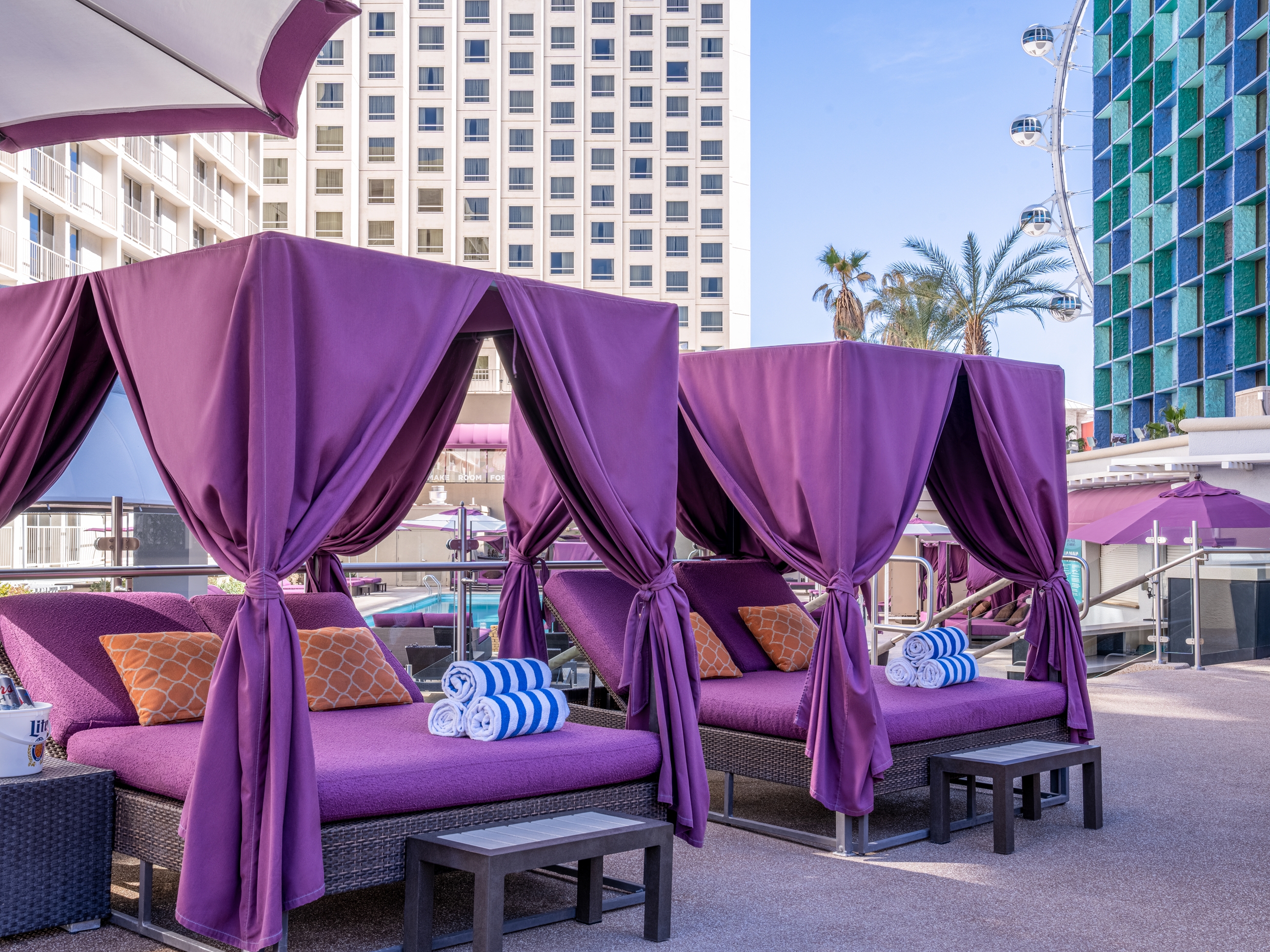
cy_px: 487
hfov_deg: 45.8
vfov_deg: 35.1
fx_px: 1504
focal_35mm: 41
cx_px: 607
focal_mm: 37
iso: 100
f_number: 16
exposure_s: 1/50
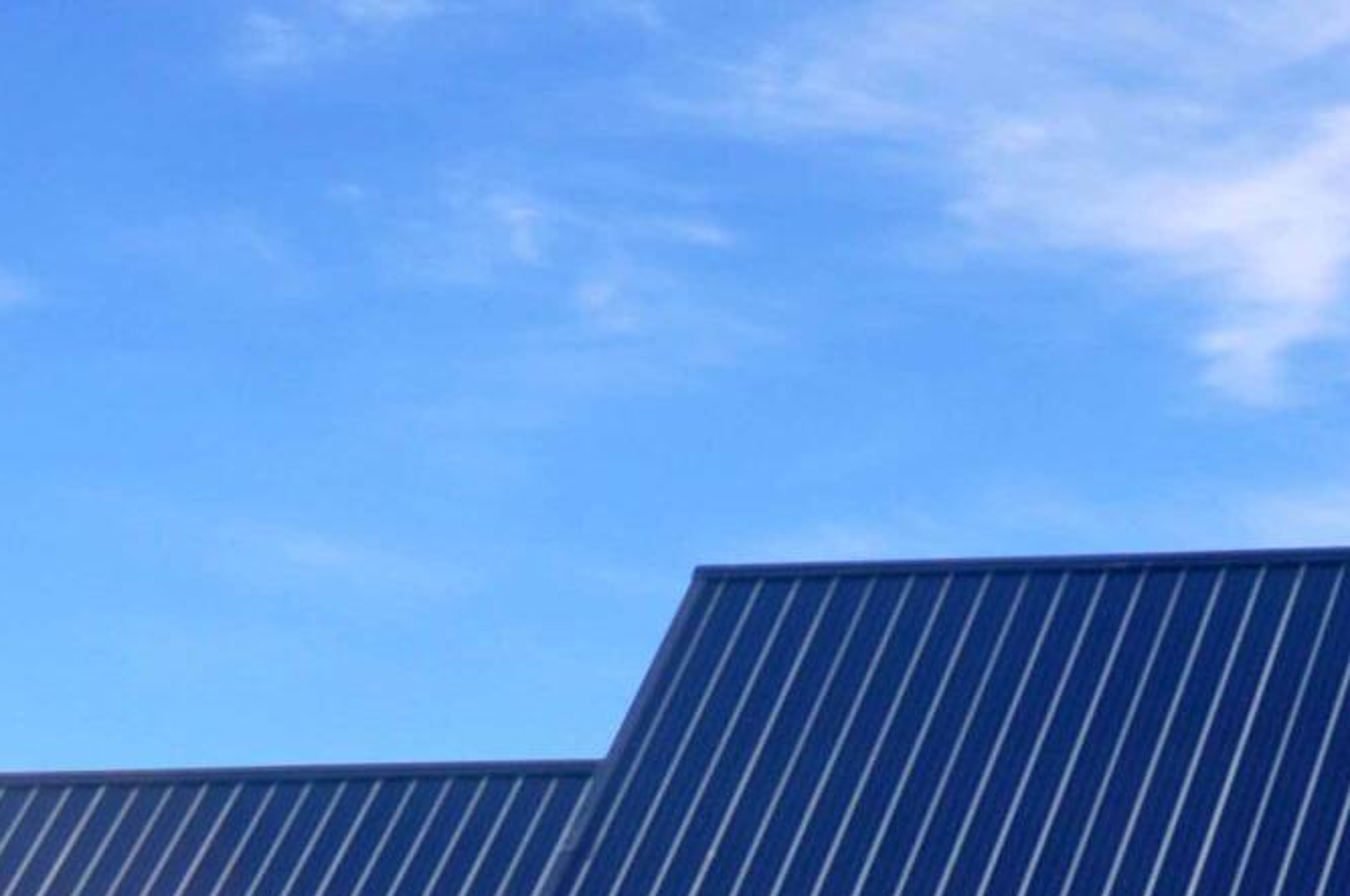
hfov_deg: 12.7
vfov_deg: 8.2
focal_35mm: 162
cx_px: 631
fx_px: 6068
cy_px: 1402
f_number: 9
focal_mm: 24
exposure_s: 1/200
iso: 100
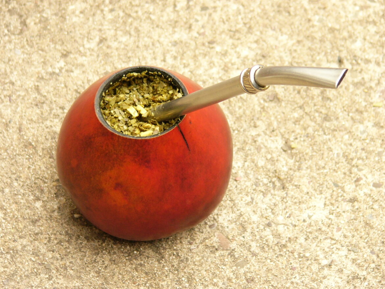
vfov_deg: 10.2
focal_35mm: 145
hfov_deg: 13.6
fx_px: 1613
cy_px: 144
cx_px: 192
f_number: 2.8
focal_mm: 19
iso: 100
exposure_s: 1/50
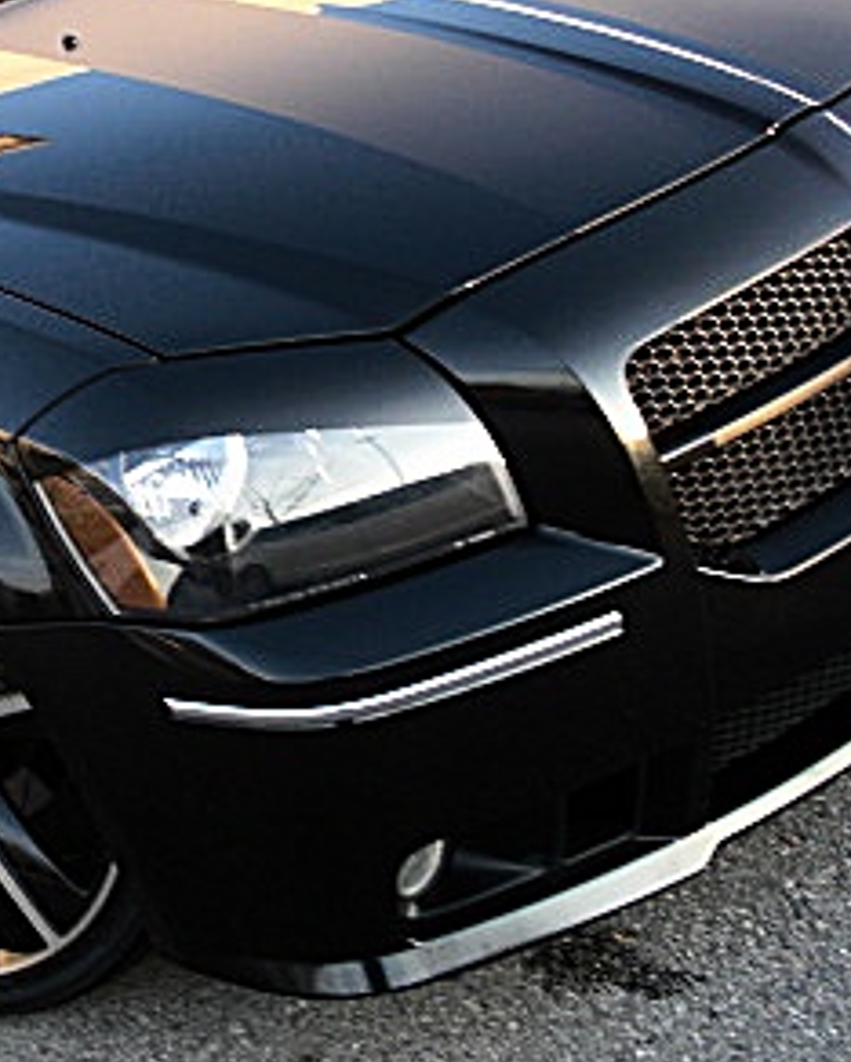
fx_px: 2422
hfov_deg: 19.4
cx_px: 33
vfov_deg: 24.6
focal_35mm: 77
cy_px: 360
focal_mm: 6.3
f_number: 2.8
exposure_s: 1/100
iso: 100
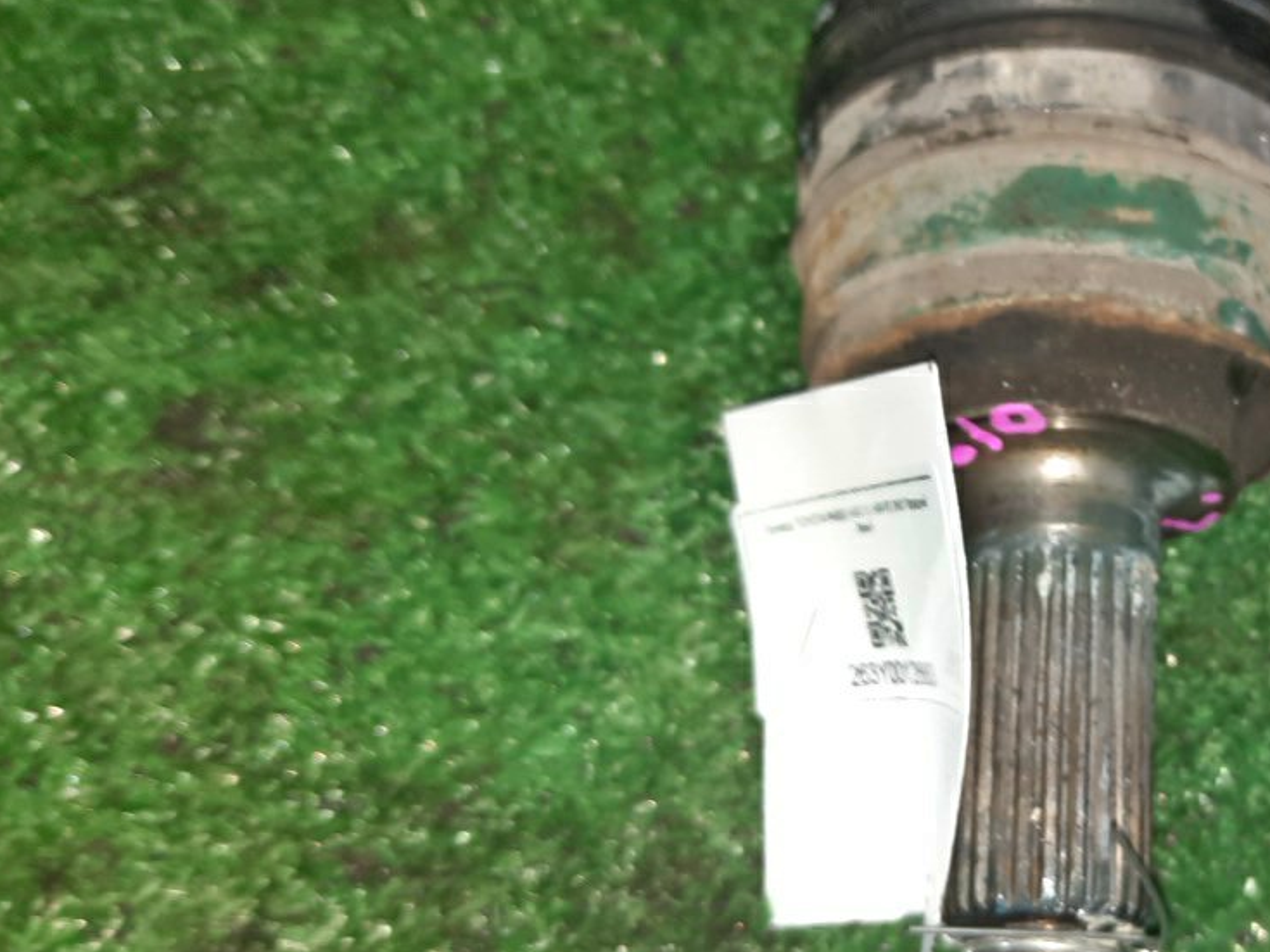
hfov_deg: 37.2
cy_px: 508
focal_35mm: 49
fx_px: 1797
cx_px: 1061
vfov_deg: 29.7
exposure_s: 1/33
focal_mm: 4.6
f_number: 2
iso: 295
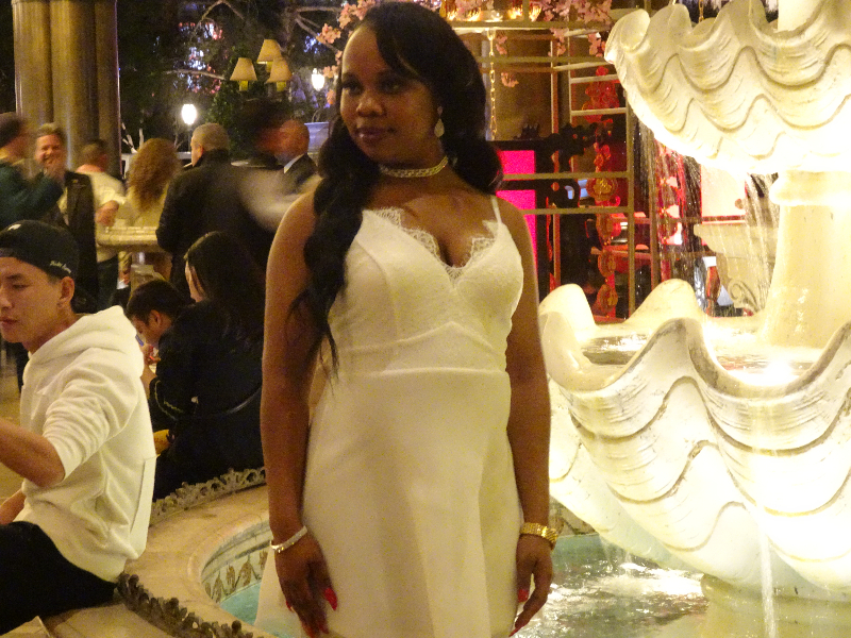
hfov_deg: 21.1
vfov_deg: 15.9
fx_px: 2286
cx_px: 426
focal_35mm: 93
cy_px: 319
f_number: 5
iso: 2000
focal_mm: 15.92
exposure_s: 1/8
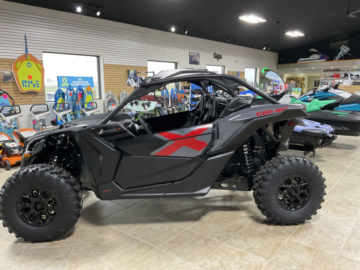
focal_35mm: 29
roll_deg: -1.2
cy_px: 135
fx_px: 302
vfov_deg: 48.2
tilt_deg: -10.7
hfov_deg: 61.7
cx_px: 180
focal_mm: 3
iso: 160
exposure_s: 1/60
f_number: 1.8
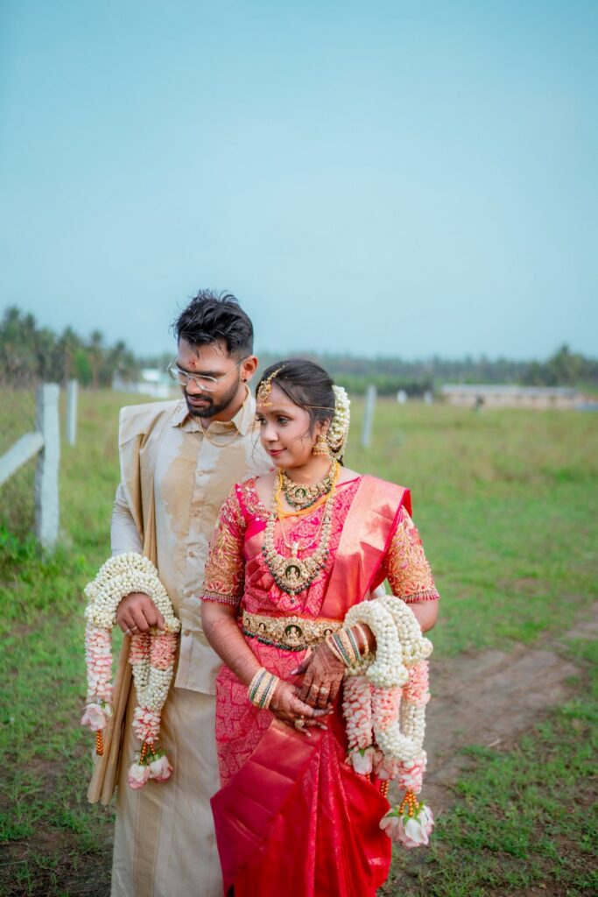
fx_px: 872
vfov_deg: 54.4
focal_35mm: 35
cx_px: 299
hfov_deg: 37.9
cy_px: 448
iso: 100
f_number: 1.4
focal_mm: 35
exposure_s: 1/4000
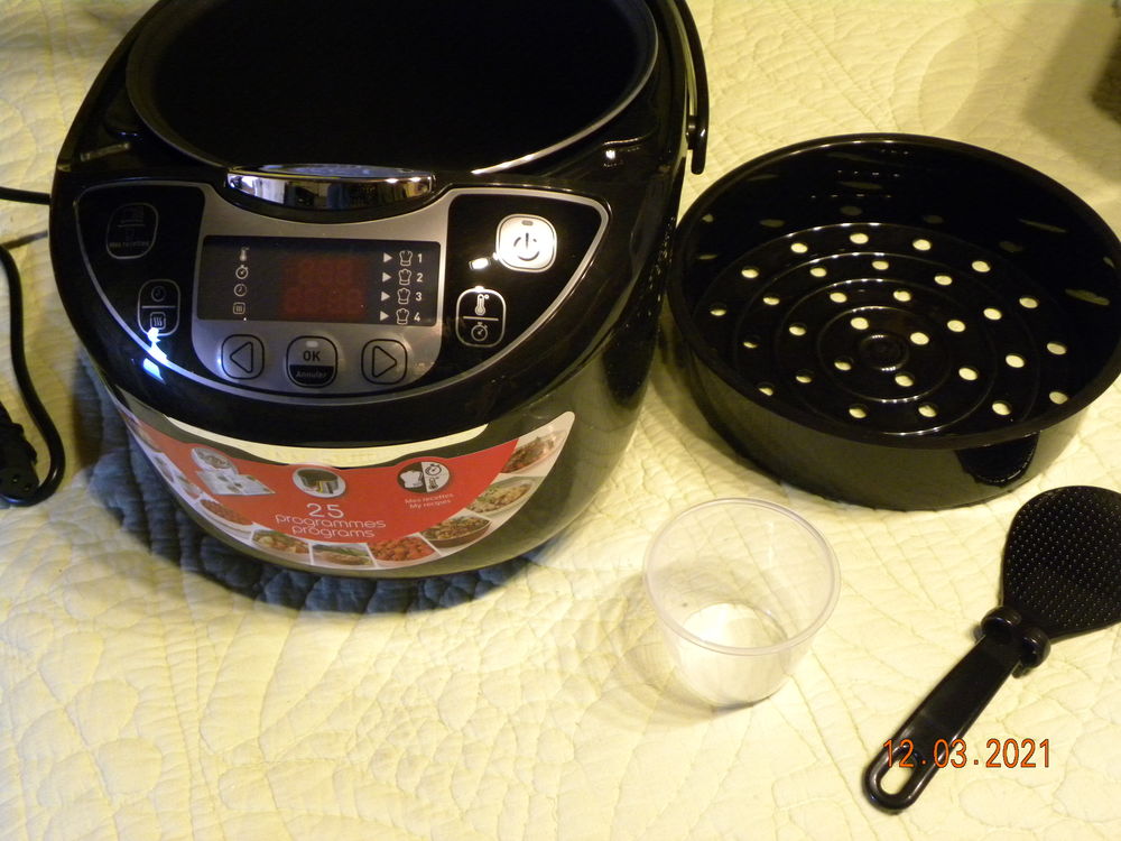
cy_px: 420
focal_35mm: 37
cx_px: 560
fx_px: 1198
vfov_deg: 38.7
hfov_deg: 50.1
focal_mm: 6.6
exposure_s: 1/18.4
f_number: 3.2
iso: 400
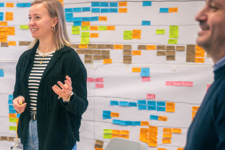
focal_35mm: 114
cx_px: 65
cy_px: 114
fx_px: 712
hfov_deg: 17.9
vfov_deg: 12.0
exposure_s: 1/160
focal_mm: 57
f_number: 3.5
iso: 720
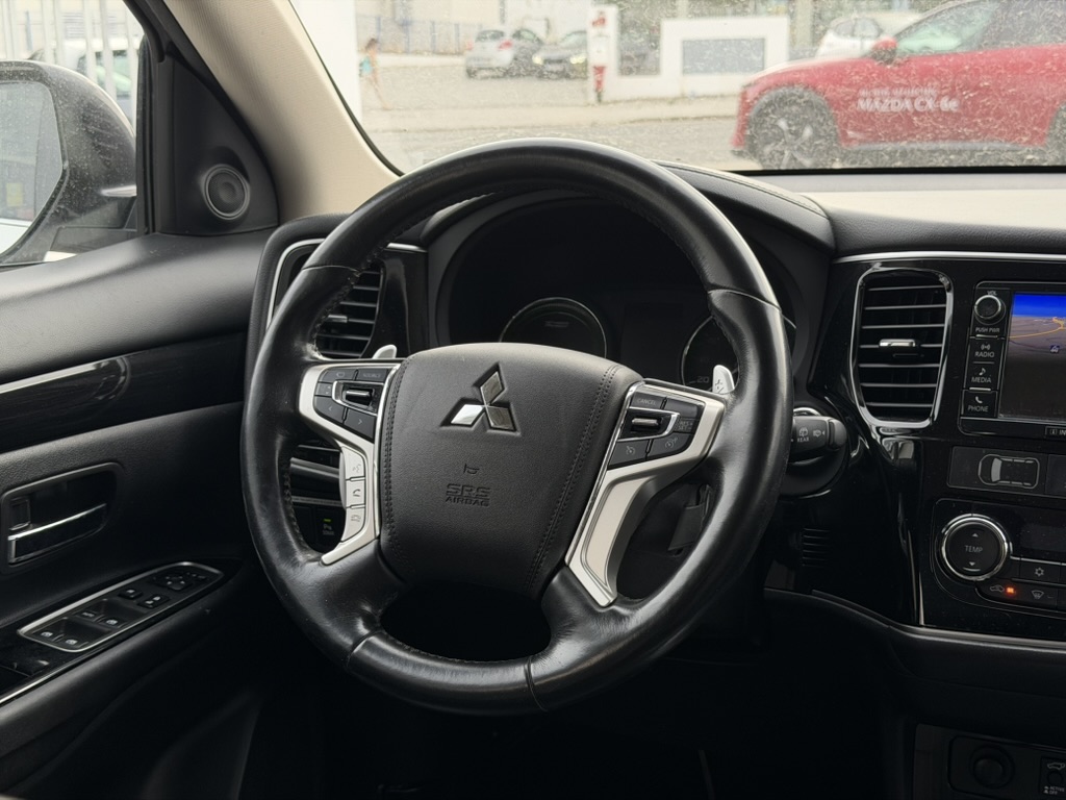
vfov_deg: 30.3
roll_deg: +1.4
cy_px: 400
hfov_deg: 39.7
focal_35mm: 48
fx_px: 1478
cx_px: 533
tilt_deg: -13.3
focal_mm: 6.76
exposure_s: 1/264
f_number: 1.78
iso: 80
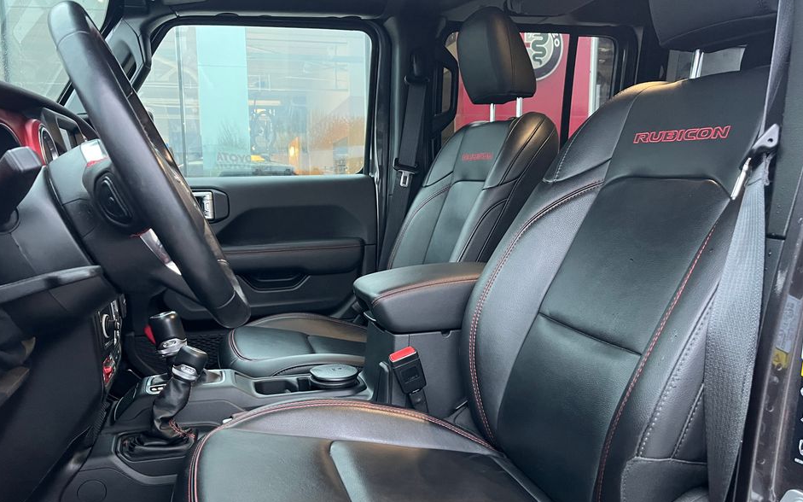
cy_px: 287
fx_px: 656
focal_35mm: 30
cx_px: 387
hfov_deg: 62.9
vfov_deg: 41.7
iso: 500
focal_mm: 5.1
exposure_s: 1/45
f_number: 1.6
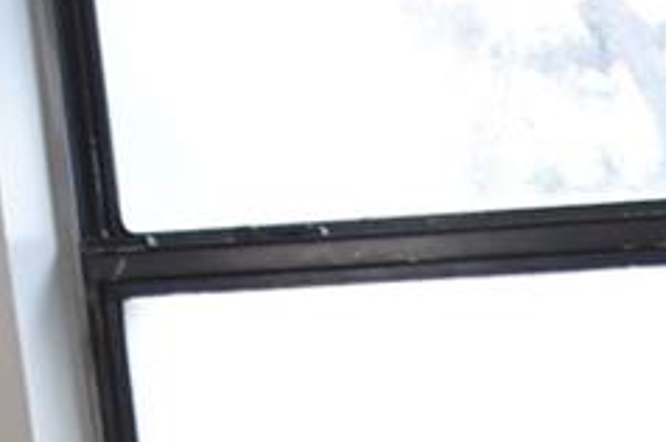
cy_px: 1183
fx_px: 1866
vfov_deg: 10.7
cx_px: 714
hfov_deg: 19.5
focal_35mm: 101
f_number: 3.5
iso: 800
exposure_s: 1/180
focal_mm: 10
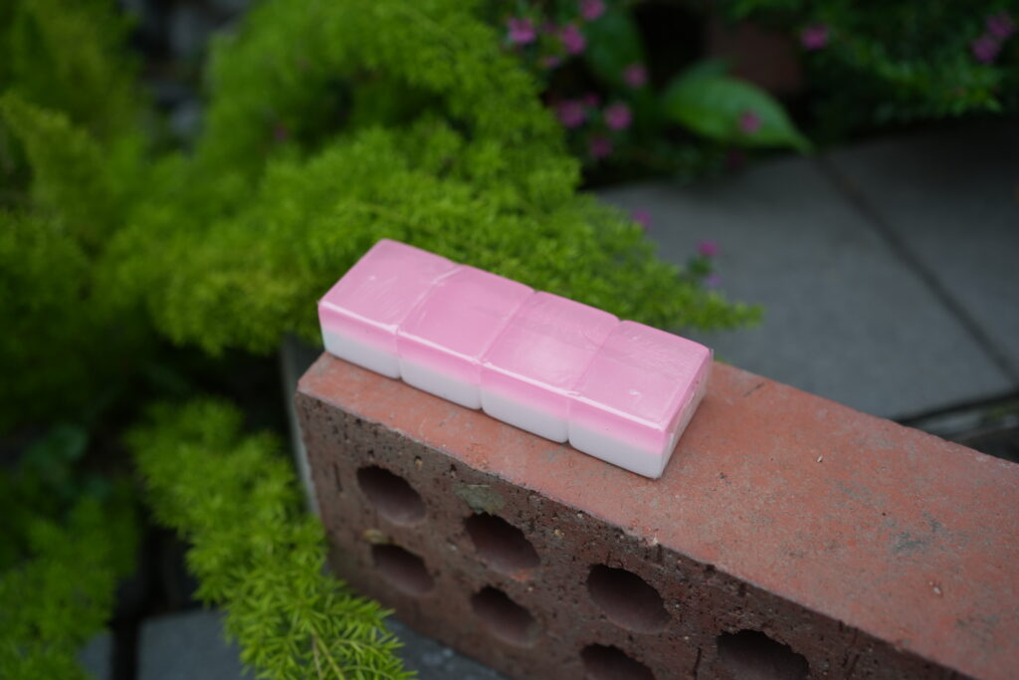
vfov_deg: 37.9
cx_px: 510
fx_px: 991
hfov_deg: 54.4
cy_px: 340
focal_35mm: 35
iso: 250
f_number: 4
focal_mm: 35
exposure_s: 1/125
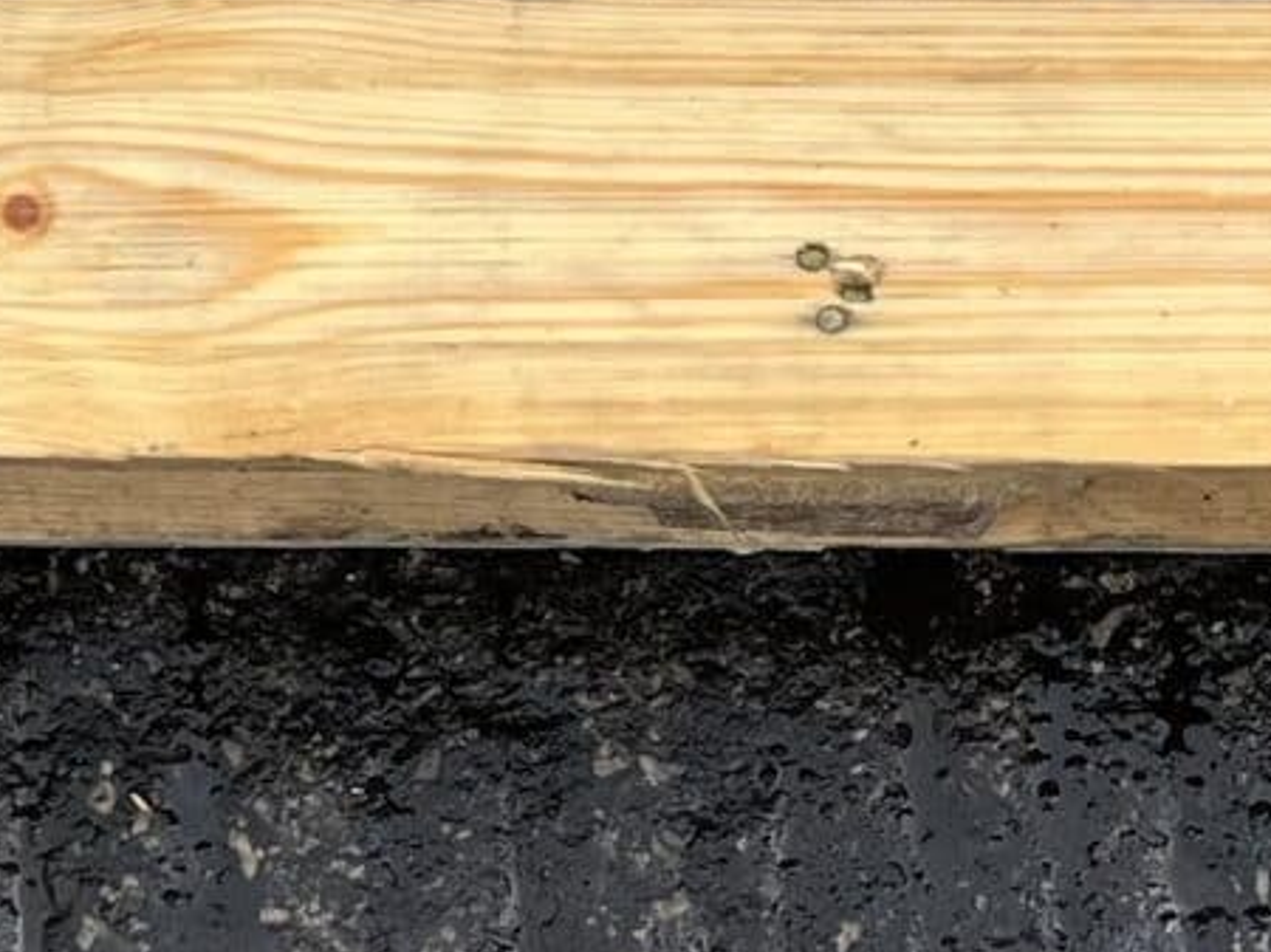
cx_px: 1200
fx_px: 5431
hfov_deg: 13.2
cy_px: -333
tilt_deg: -69.6
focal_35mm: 148
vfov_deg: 9.8
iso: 50
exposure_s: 1/1695
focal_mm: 5.1
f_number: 1.6
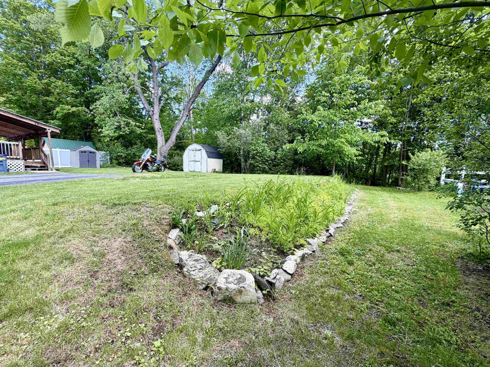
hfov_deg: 98.2
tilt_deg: -5.5
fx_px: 212
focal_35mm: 15
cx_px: 244
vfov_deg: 81.7
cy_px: 192
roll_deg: +0.7
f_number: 2.2
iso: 40
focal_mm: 2.22
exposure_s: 1/145
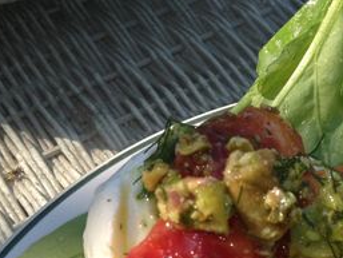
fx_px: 902
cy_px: 229
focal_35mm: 91
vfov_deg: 16.1
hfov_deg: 20.8
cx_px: 342
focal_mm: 4.28
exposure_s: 1/1227
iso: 80
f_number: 2.4
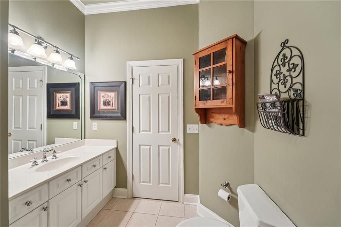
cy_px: 114
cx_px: 170
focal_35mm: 14
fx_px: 133
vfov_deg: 81.1
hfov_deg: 104.3
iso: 320
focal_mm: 14
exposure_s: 1/5
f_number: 8
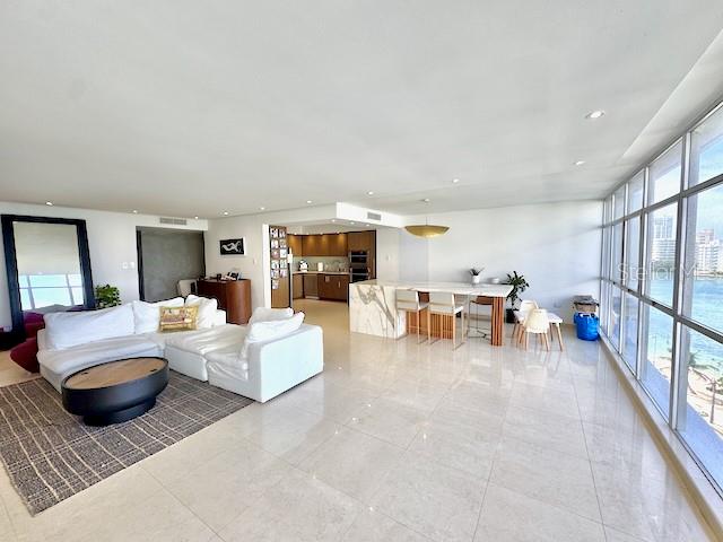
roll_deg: +0.7
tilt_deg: -3.5
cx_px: 362
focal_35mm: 14
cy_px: 271
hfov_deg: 102.1
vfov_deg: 85.7
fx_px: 292
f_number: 2.2
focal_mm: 2.22
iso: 40
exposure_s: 1/142
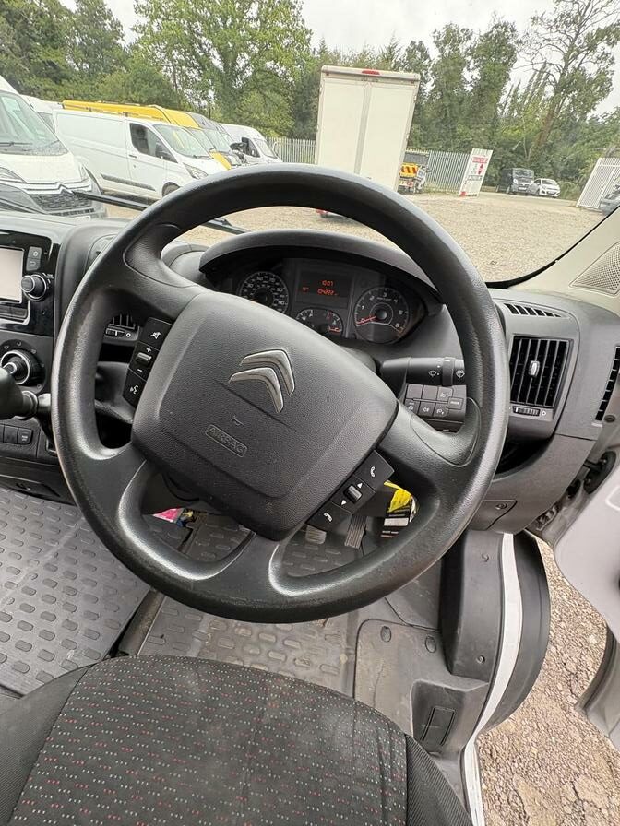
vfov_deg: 102.1
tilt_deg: -34.2
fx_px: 334
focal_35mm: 14
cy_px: 413
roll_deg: -4.5
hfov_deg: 85.7
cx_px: 310
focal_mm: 2.22
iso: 100
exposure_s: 1/112
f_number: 2.2
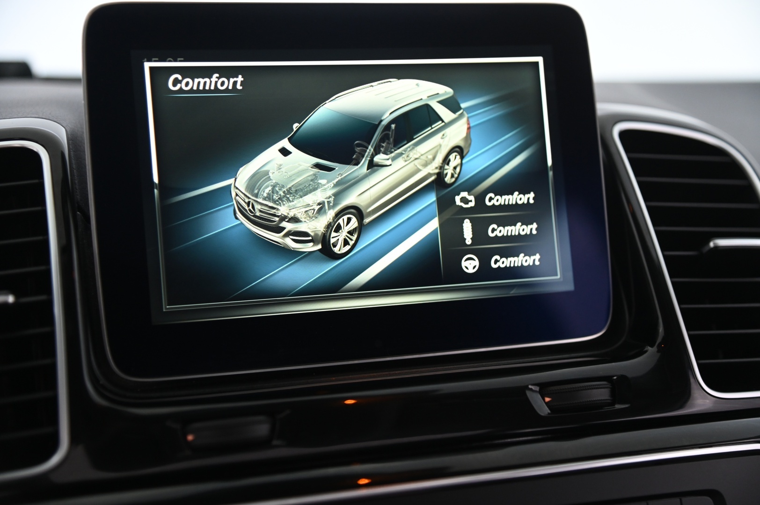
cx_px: 380
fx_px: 1223
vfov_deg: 23.3
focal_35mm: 58
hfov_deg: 34.5
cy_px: 252
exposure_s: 1/30
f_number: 4
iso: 2000
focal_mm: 58
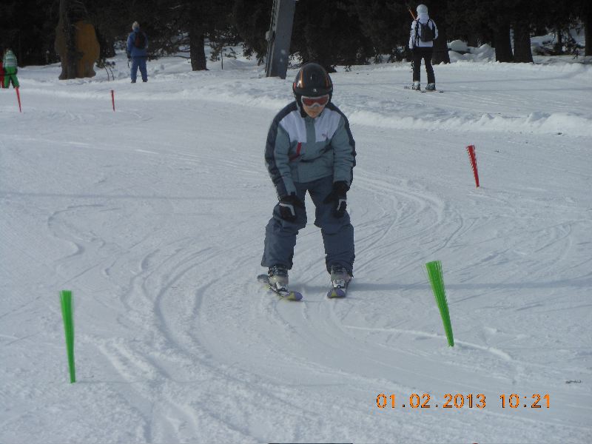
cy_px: 222
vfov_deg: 10.2
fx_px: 2497
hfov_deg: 13.5
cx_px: 296
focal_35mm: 146
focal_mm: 26.1
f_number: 5.2
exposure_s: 1/1000
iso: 80
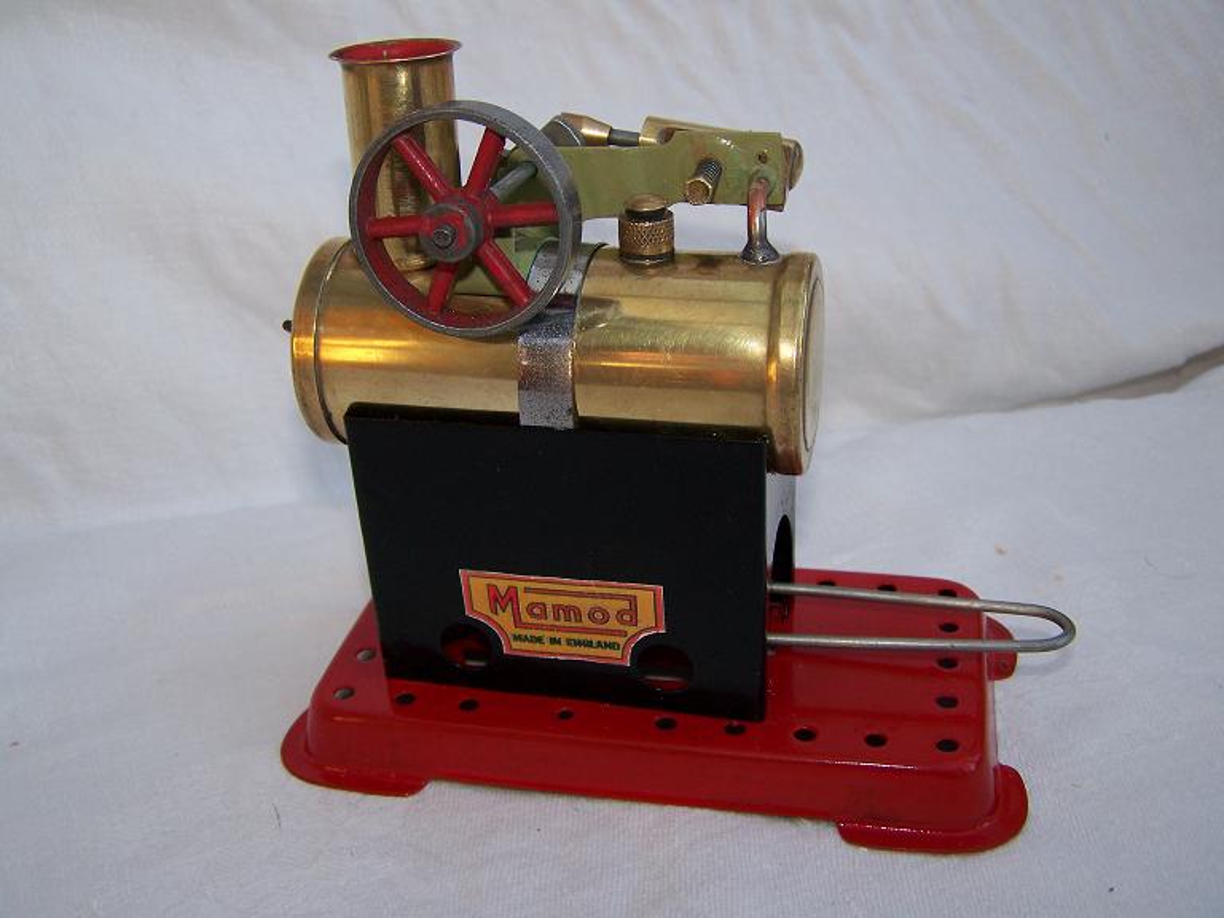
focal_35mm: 38
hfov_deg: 49.0
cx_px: 612
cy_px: 459
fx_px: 1344
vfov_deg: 37.7
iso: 80
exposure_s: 1/80
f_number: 2.8
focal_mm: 6.3
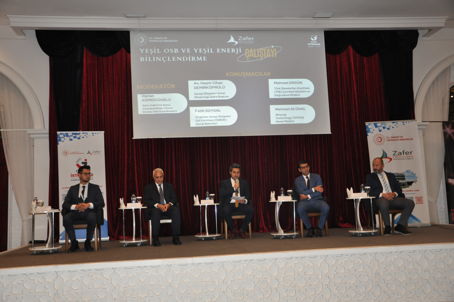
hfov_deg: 49.6
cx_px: 227
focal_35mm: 39
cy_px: 151
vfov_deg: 34.1
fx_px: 491
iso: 800
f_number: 4
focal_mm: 26
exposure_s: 1/60
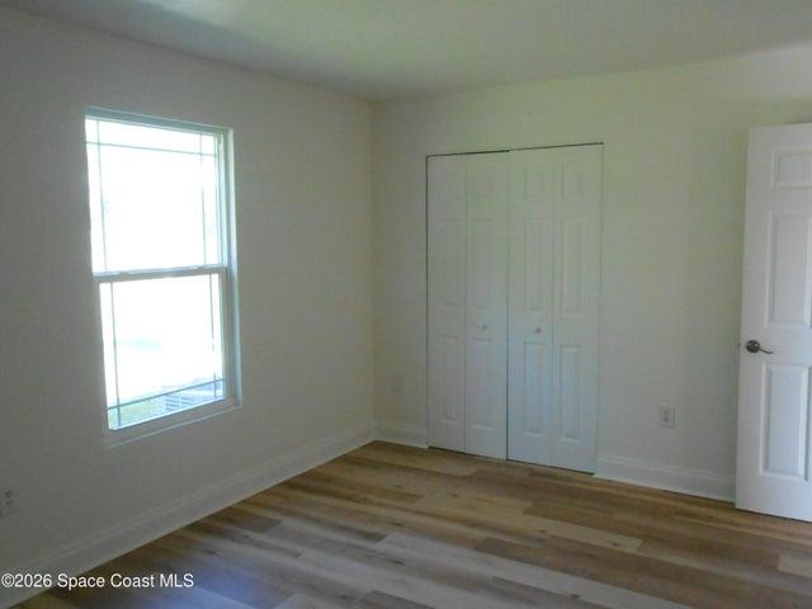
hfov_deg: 60.0
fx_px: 704
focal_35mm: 30
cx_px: 406
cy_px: 304
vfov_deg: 46.8
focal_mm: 5.3
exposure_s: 1/80
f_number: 3.8
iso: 800
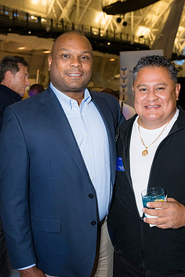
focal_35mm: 42
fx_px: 324
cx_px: 111
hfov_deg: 31.8
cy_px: 133
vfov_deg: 46.4
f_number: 4
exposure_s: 1/125
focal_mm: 33
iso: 3200
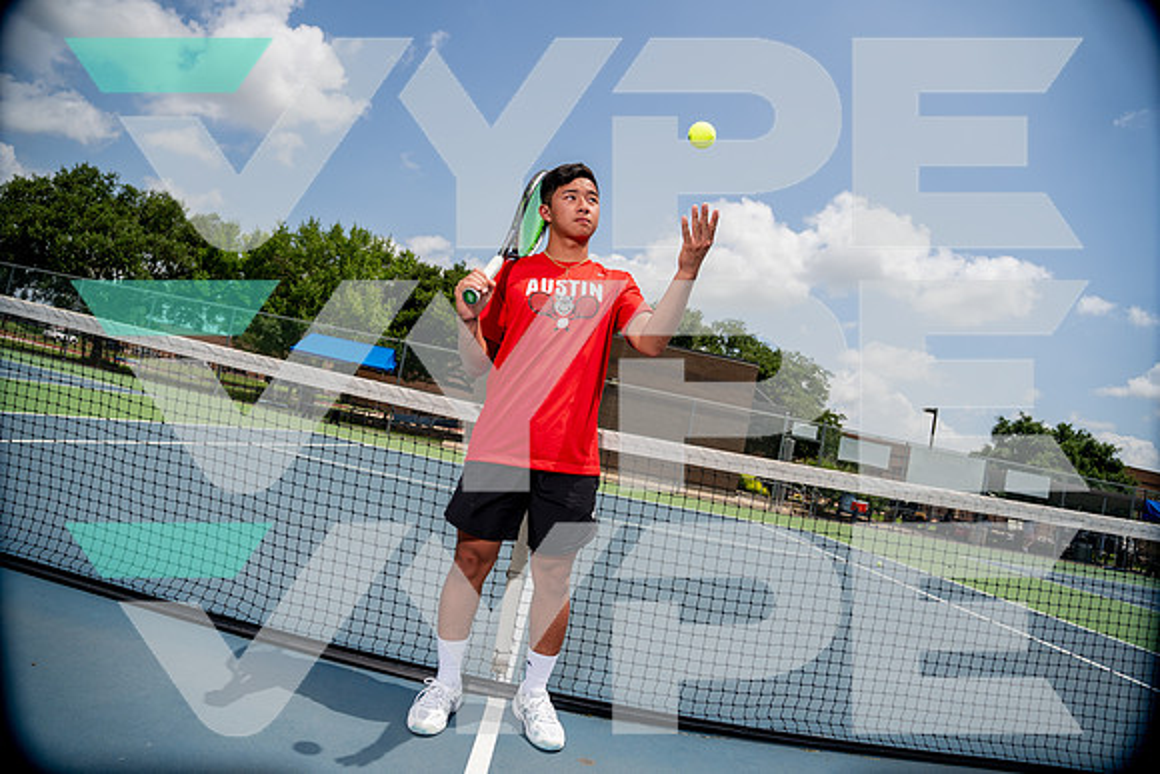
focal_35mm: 20
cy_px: 387
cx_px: 580
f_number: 4
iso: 100
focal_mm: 20
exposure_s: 1/1250
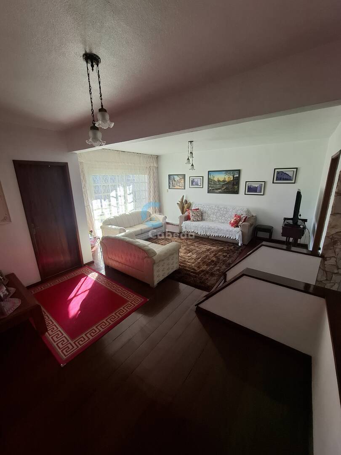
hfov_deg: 89.9
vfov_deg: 106.2
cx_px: 170
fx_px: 171
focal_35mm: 13
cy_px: 228
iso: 100
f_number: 2.2
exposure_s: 1/40
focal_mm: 1.74
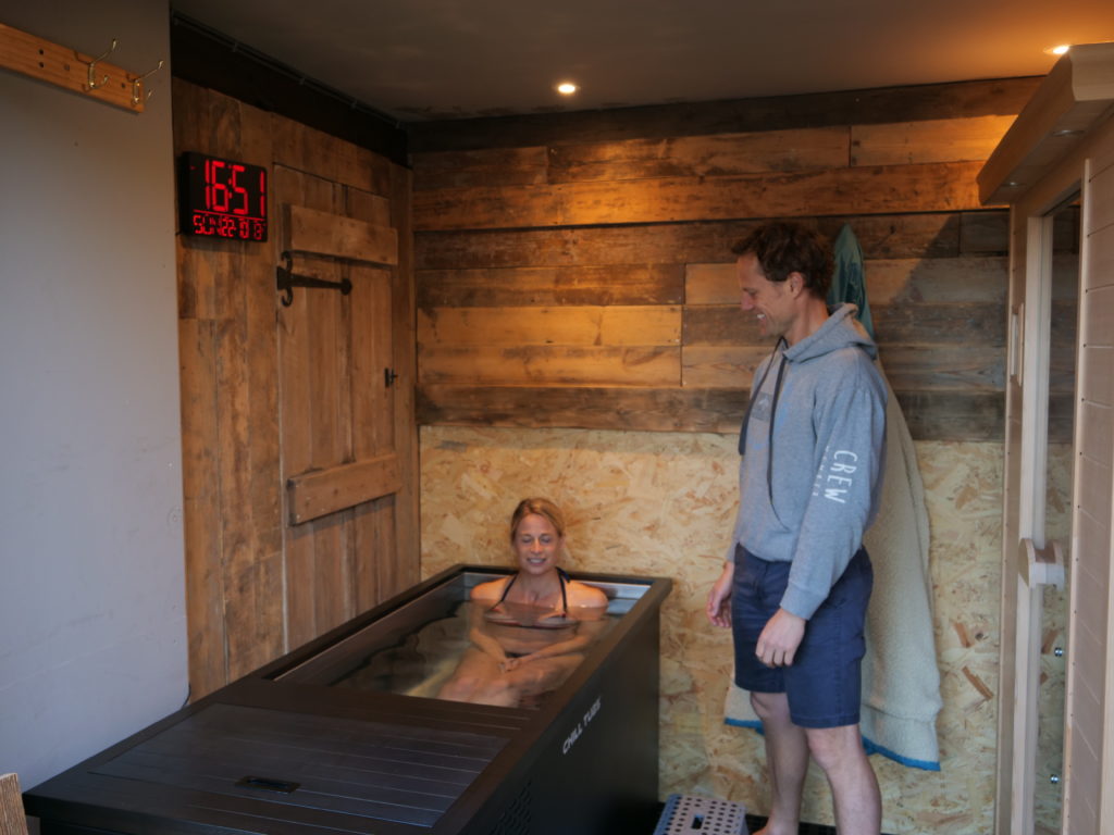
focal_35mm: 32
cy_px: 418
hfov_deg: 56.8
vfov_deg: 44.2
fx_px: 1030
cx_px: 557
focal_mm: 16
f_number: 3
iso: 250
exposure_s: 1/60
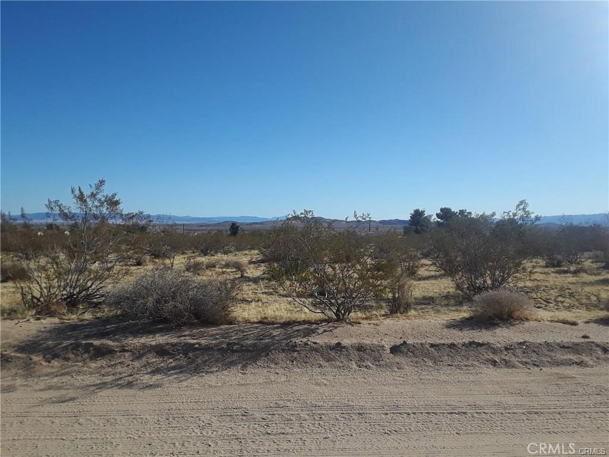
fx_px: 528
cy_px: 228
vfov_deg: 46.8
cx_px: 304
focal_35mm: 30
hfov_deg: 60.0
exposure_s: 1/2331
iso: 40
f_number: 1.9
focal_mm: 2.47
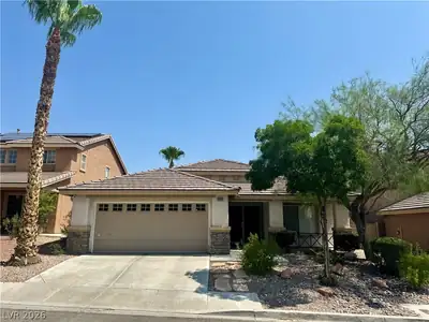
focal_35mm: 24
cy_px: 161
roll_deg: -0.3
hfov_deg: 71.6
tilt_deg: +11.9
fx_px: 297
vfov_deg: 56.8
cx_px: 214
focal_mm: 6.76
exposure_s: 1/4950
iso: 80
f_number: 1.78
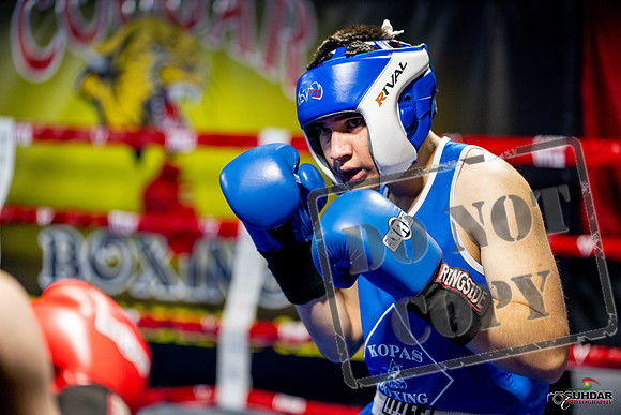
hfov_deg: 20.4
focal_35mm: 100
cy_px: 208
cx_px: 310
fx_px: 1725
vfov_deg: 13.7
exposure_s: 1/800
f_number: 2
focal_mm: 100
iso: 2500
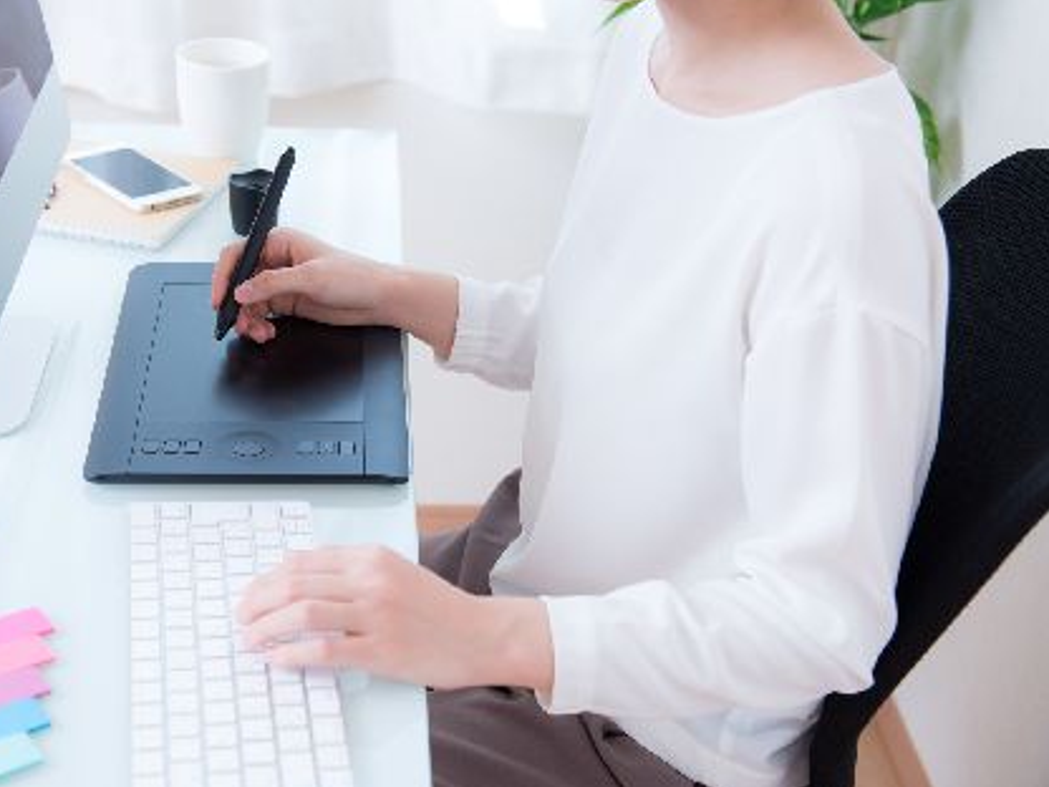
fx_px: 1909
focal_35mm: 63
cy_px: 335
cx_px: 415
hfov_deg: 30.6
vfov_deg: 23.3
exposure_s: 1/125
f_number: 4.5
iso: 200
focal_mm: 50
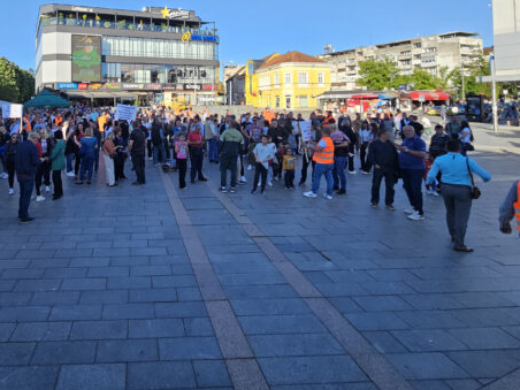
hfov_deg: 77.5
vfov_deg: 62.0
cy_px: 94
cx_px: 151
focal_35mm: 20
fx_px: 300
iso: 50
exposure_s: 1/1189
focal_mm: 2.2
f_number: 2.2
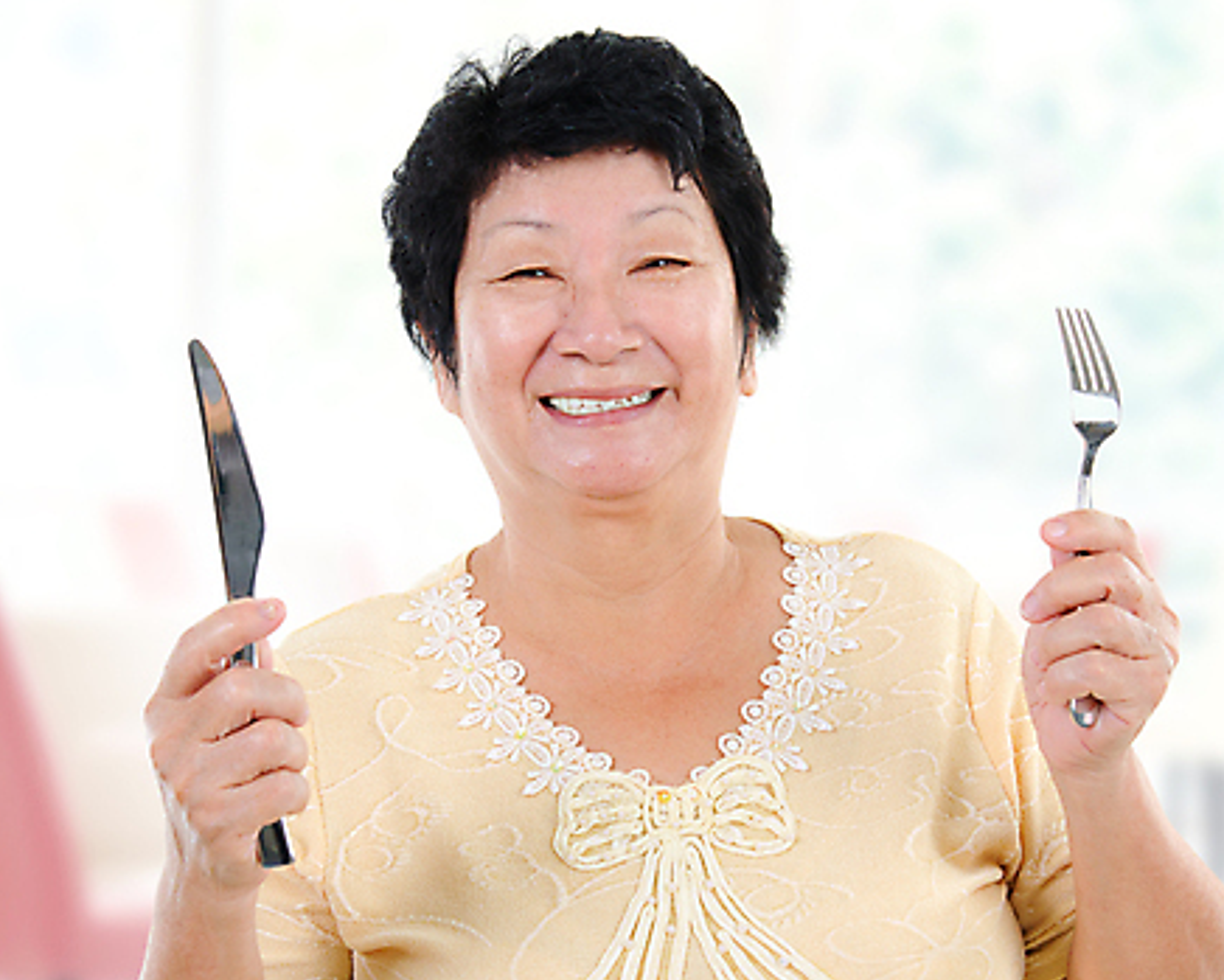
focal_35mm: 88
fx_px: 3176
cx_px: 626
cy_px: 534
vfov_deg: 17.5
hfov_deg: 21.8
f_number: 6.3
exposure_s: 1/160
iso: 100
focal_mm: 45
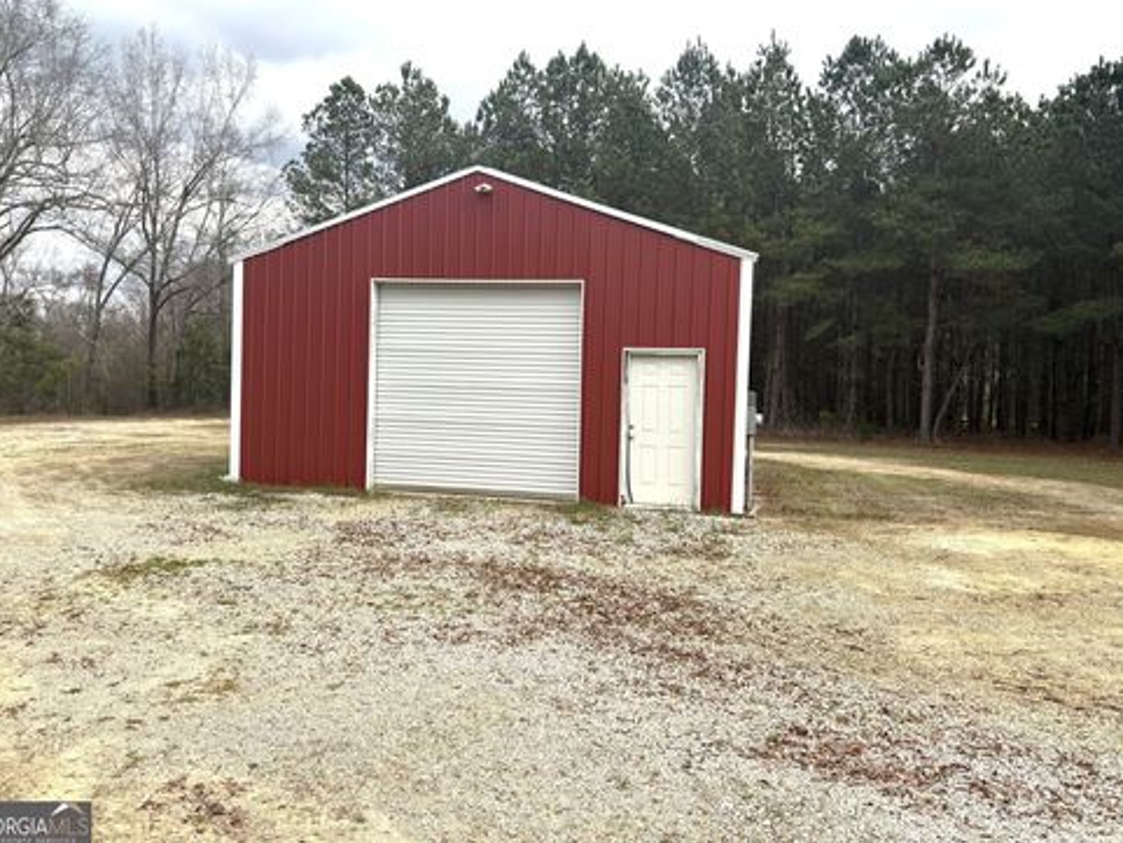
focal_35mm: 27
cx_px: 544
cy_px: 407
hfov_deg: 65.3
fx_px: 876
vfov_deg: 51.4
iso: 50
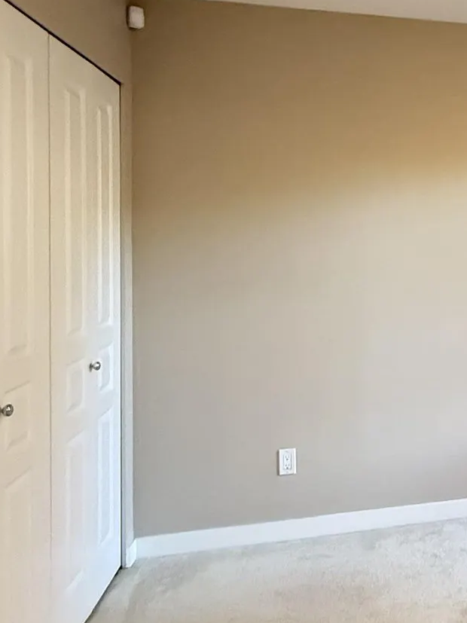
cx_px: 548
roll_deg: -0.5
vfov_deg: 47.6
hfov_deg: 31.4
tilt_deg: +0.4
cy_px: 246
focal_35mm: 39
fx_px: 702
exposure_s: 1/60
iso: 640
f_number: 2.2
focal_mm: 2.22
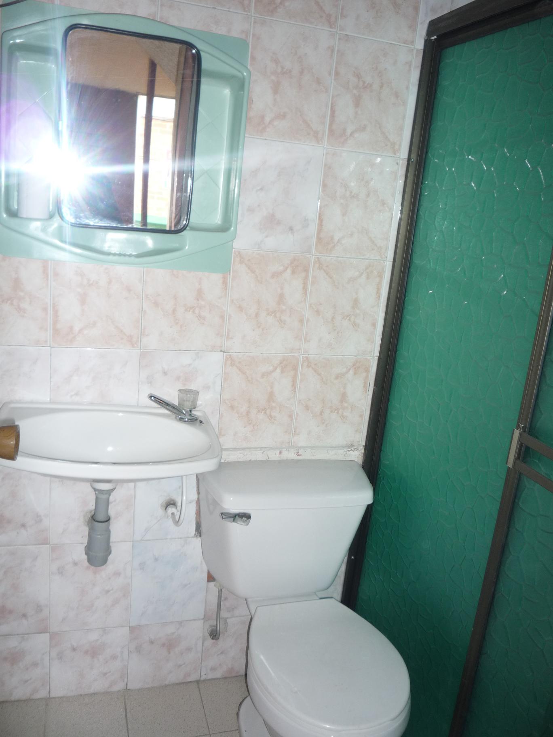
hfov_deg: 46.8
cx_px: 276
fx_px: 639
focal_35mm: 30
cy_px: 368
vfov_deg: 60.0
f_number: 3.3
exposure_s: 1/30
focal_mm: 5.2
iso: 125
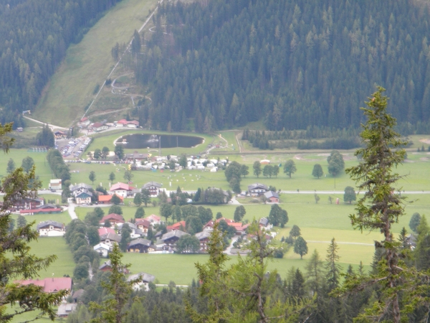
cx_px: 215
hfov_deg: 13.3
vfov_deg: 10.0
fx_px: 1838
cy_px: 162
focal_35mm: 148
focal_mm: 26.8
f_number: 5
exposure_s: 1/57.2
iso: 80
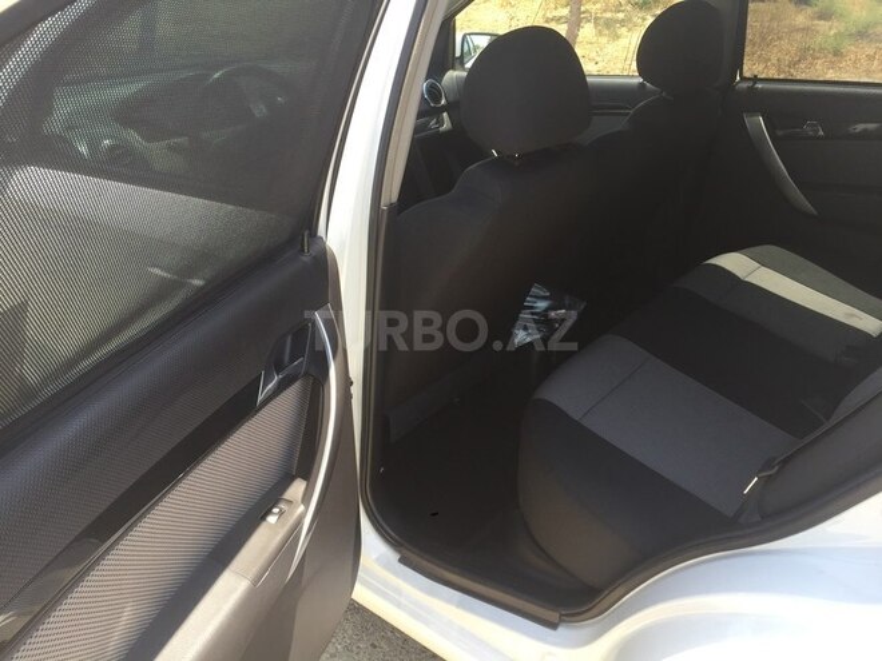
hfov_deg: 61.7
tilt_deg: -31.2
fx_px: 739
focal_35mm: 29
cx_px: 441
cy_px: 330
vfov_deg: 48.2
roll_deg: -3.0
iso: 32
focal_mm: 4.15
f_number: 2.2
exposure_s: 1/258
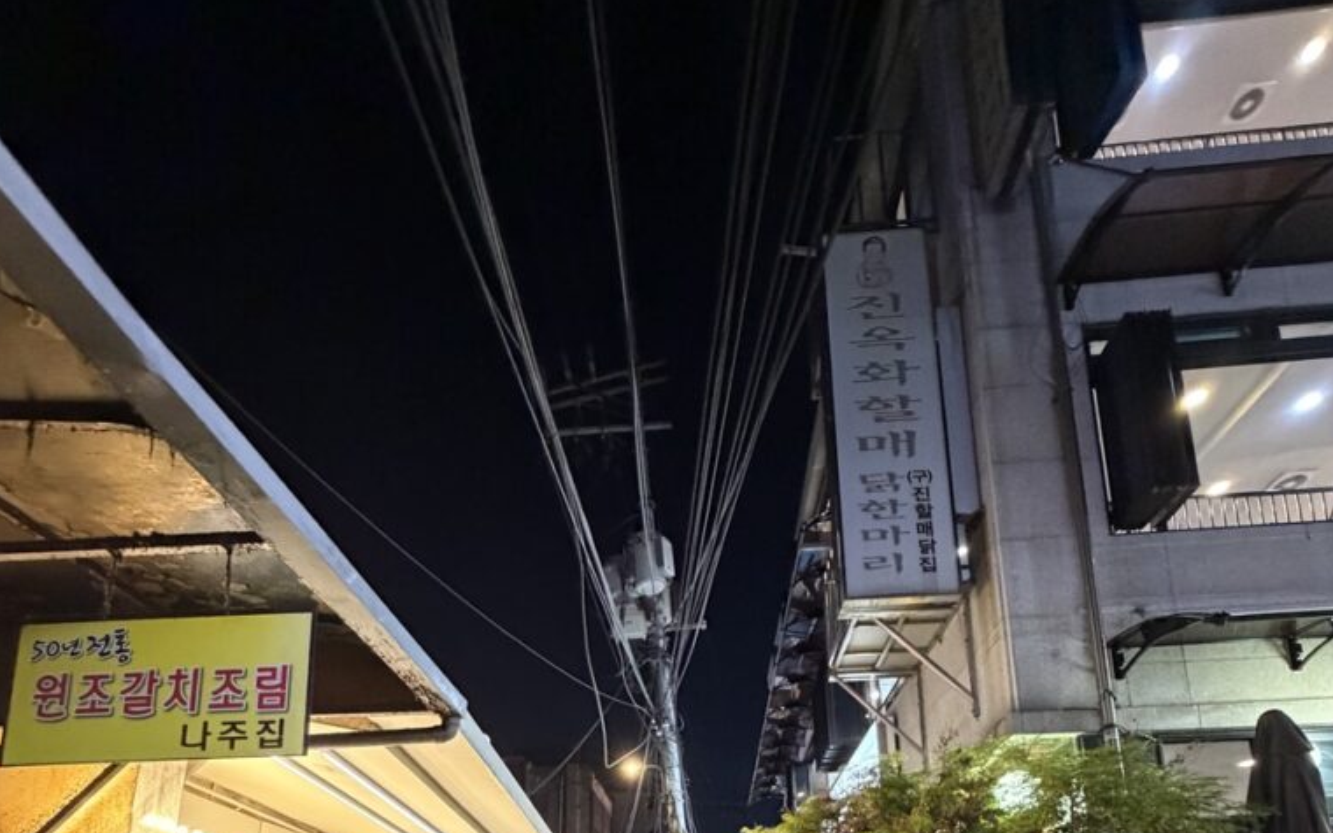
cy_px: 859
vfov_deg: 47.7
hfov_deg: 85.1
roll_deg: +2.6
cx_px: 665
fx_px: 727
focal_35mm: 20
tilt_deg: +8.8
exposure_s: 1/60
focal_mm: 2.22
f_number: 2.2
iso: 800
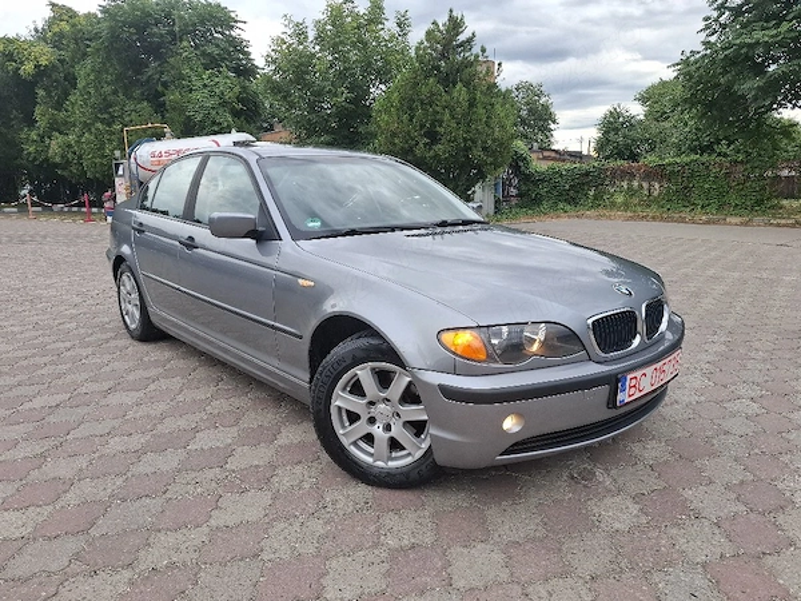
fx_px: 532
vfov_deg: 58.9
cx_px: 400
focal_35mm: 23
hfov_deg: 73.9
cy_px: 300
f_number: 1.8
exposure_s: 1/192
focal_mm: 5.54
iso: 50
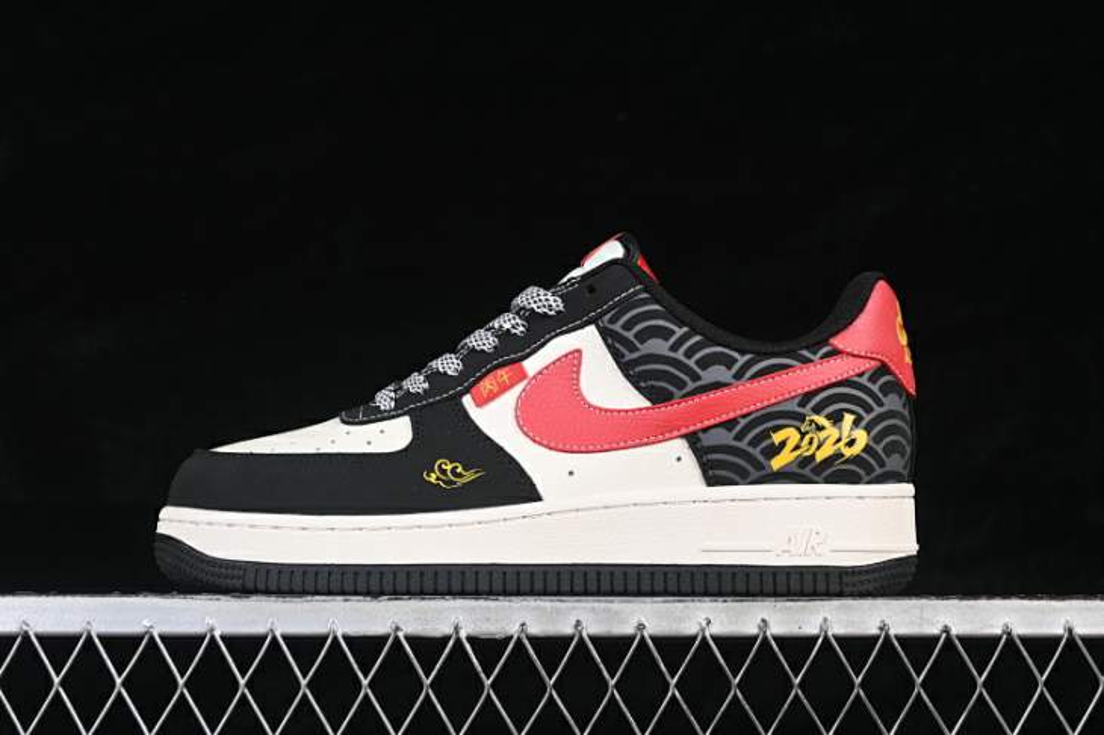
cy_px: 368
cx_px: 552
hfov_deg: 27.0
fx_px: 2299
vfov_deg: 18.2
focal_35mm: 75
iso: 160
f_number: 6.3
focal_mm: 50
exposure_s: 1/60
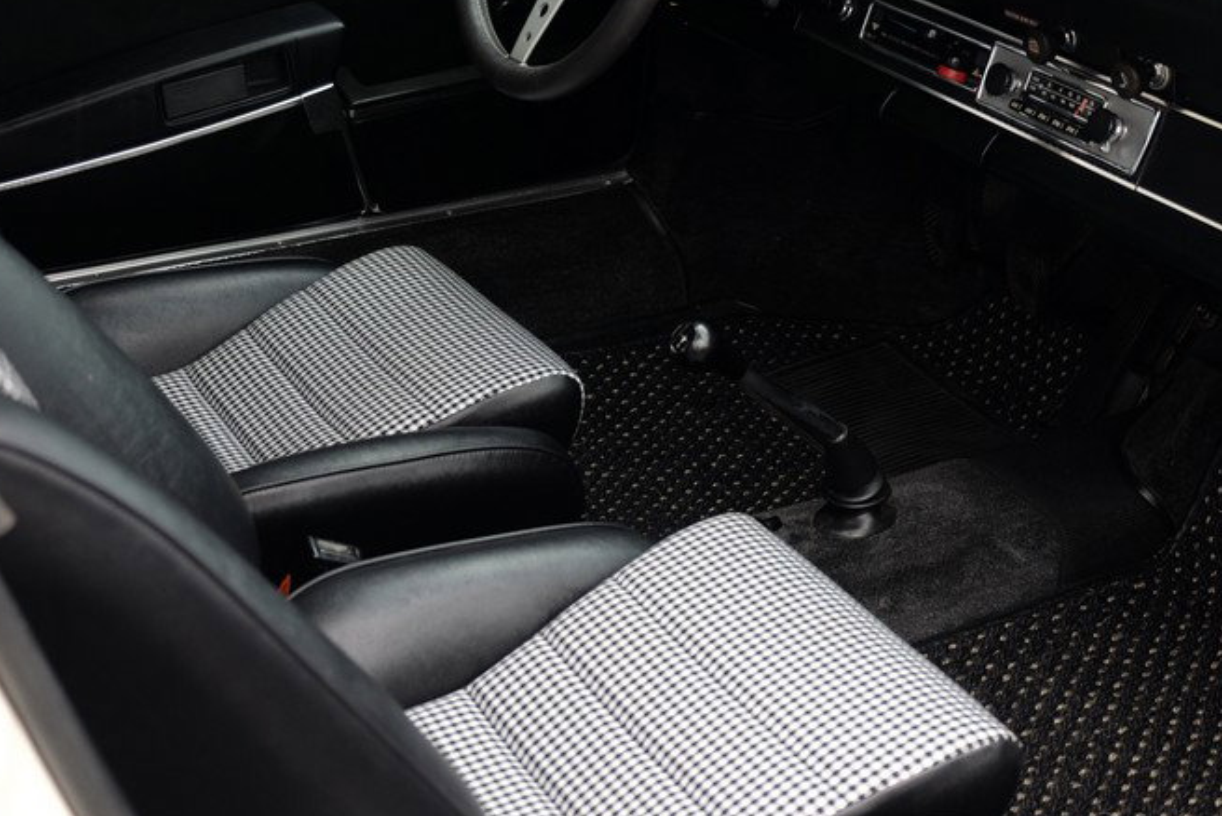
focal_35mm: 64
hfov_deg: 31.4
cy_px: 208
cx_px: 635
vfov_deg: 21.1
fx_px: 2173
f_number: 3.2
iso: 250
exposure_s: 1/60
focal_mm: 27.7
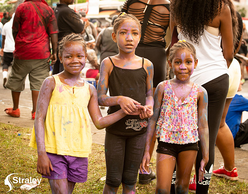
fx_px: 687
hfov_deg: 20.5
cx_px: 113
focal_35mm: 94
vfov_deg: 16.1
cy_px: 78
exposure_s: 1/160
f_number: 5.6
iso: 500
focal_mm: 70
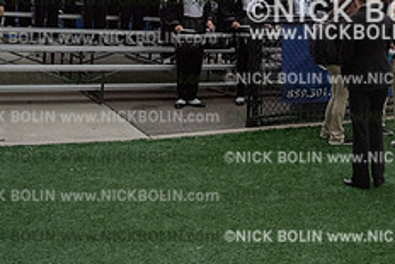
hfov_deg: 31.8
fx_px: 659
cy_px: -40
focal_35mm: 60
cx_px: 354
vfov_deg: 21.3
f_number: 3.5
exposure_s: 1/4000
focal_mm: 24
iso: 3200
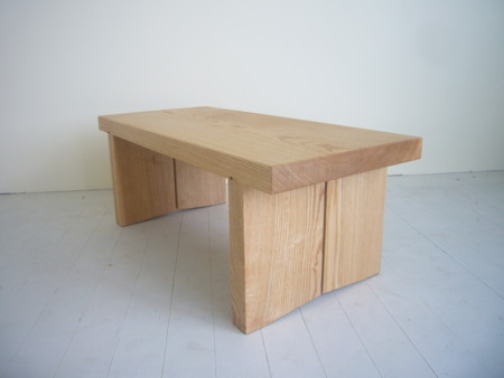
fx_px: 408
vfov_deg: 49.8
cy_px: 189
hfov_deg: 63.4
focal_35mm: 28
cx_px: 252
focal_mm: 4.6
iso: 80
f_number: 2.8
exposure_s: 1/40
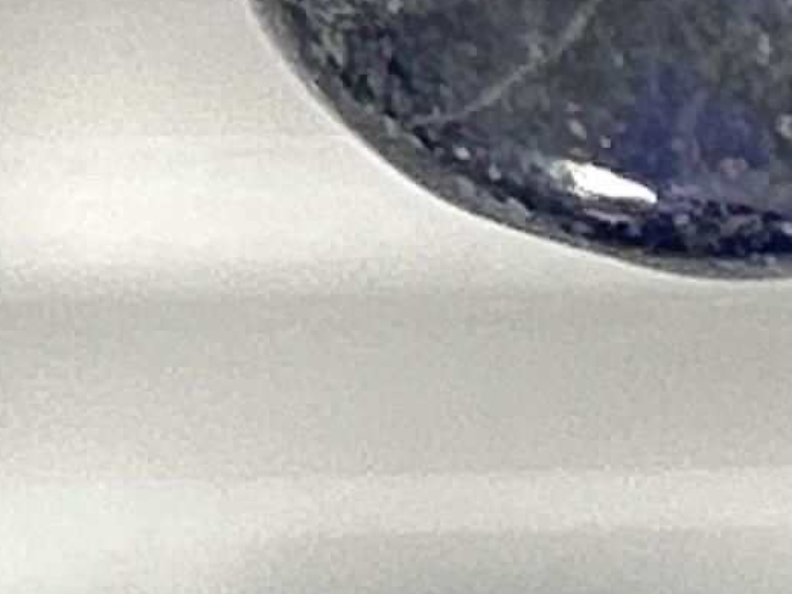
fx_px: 9220
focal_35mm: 403
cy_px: 331
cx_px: 1135
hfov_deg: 4.9
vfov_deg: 3.7
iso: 160
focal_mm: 5.7
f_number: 1.5
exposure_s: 1/60
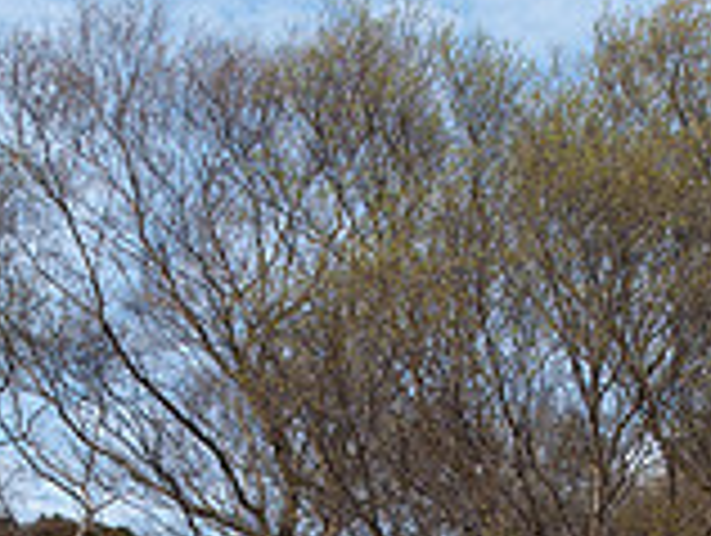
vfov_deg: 15.0
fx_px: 1810
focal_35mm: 88
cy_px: 908
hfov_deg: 22.2
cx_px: 405
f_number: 9
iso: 200
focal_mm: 12
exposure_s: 1/200
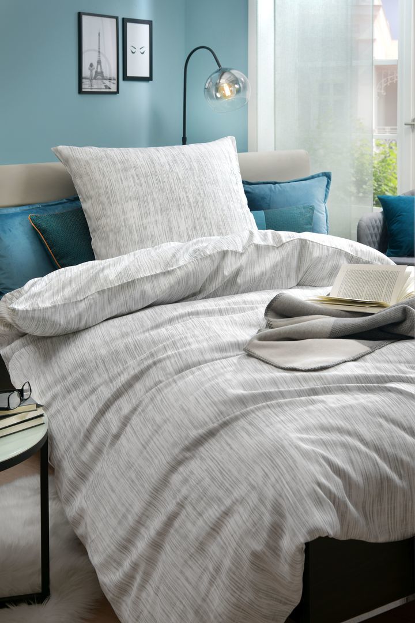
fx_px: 865
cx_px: 208
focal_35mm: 50
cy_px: 312
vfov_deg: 39.6
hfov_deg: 27.0
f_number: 8
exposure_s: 1/30
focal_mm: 50
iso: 100
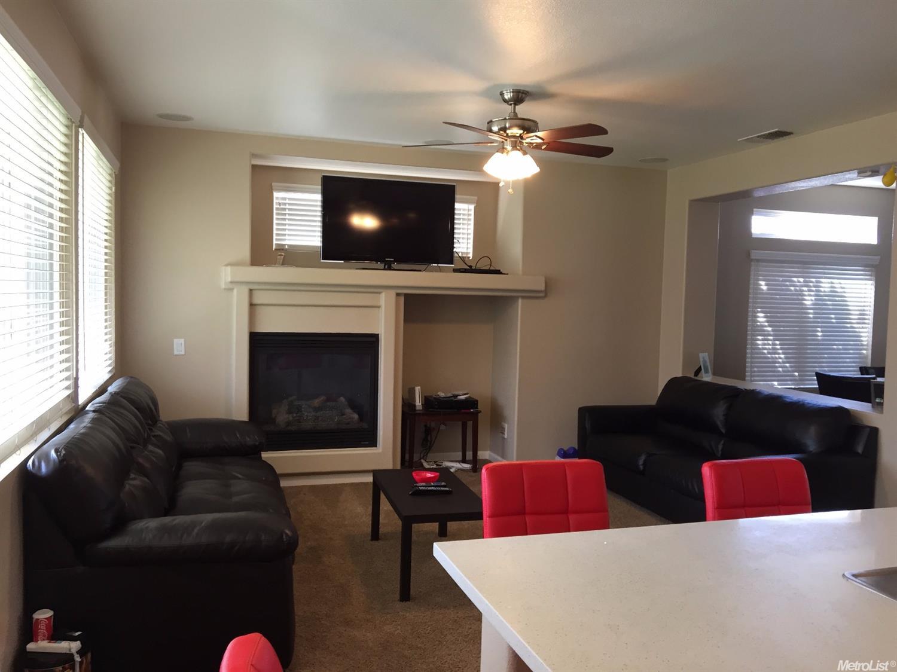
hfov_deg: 61.7
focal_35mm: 29
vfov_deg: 48.2
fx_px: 751
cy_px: 336
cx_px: 448
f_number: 2.2
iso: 40
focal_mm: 4.15
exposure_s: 1/30
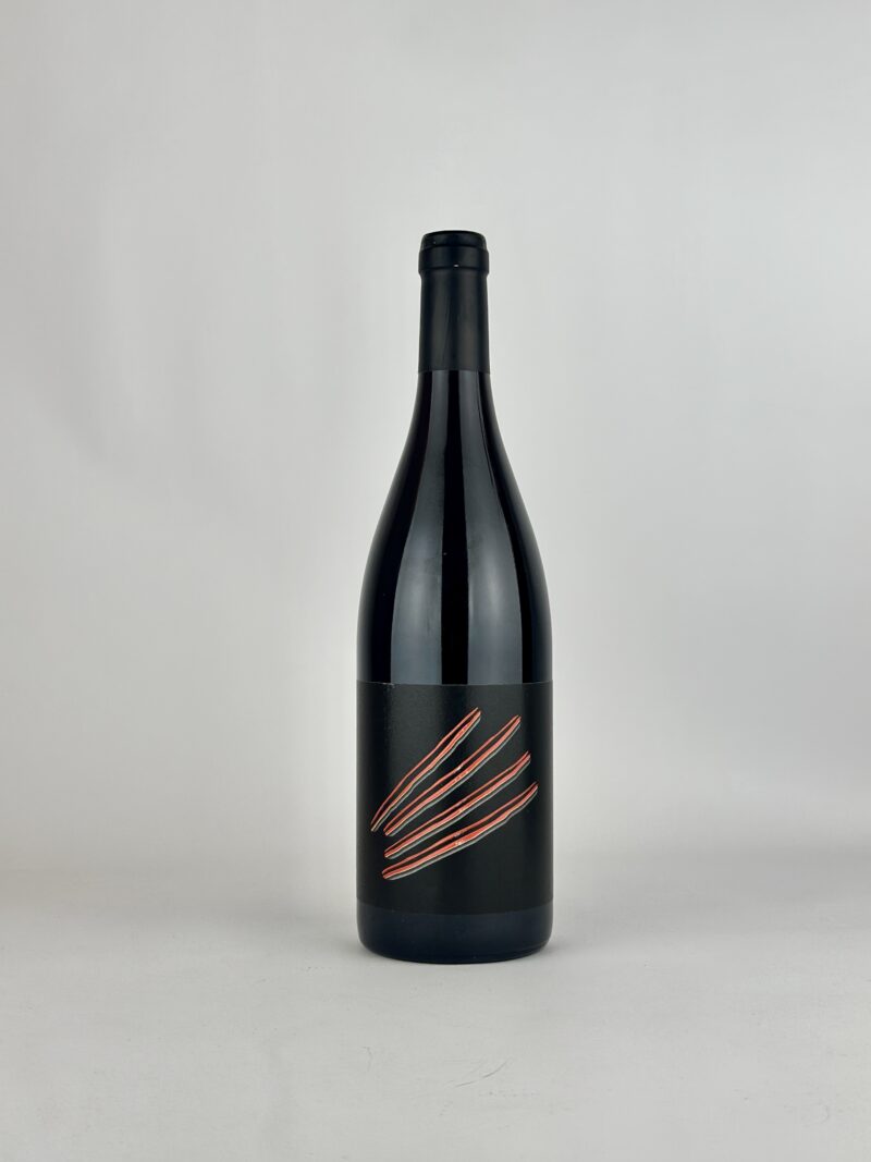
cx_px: 436
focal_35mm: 48
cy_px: 581
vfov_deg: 39.7
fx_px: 1611
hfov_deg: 30.3
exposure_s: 1/810
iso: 80
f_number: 1.78
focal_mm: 6.86
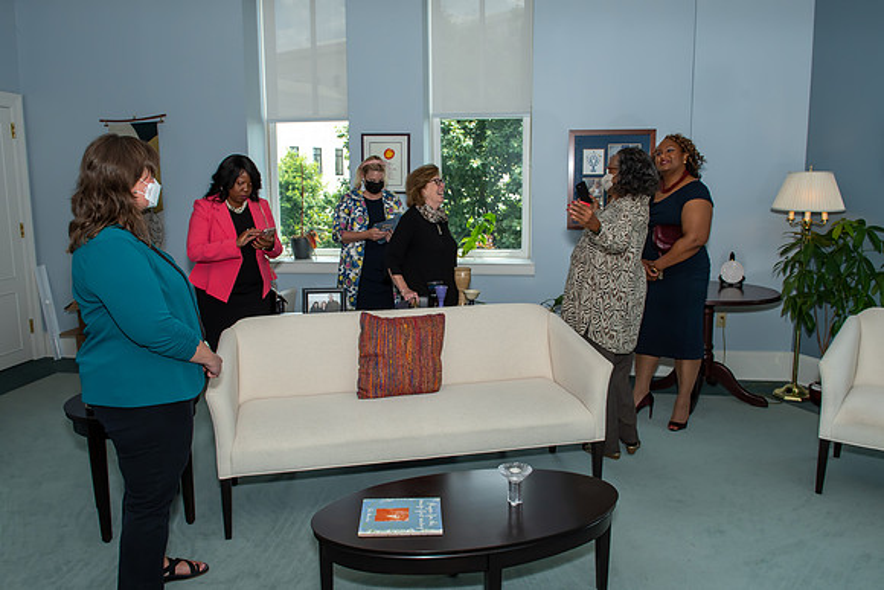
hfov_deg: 67.5
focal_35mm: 27
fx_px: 662
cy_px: 295
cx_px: 442
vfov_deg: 48.0
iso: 500
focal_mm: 17
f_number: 8
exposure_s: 1/250
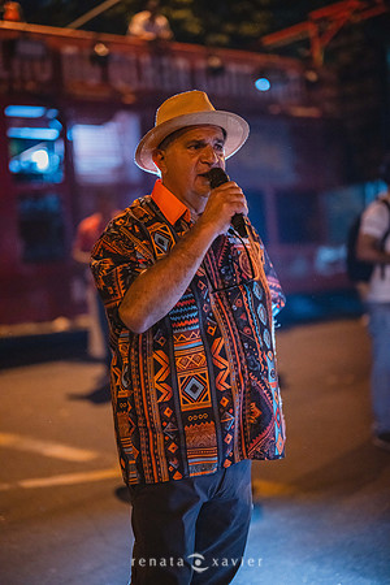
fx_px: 812
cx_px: 195
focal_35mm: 50
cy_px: 292
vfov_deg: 39.6
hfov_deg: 27.0
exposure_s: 1/500
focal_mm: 50
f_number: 1.2
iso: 2500
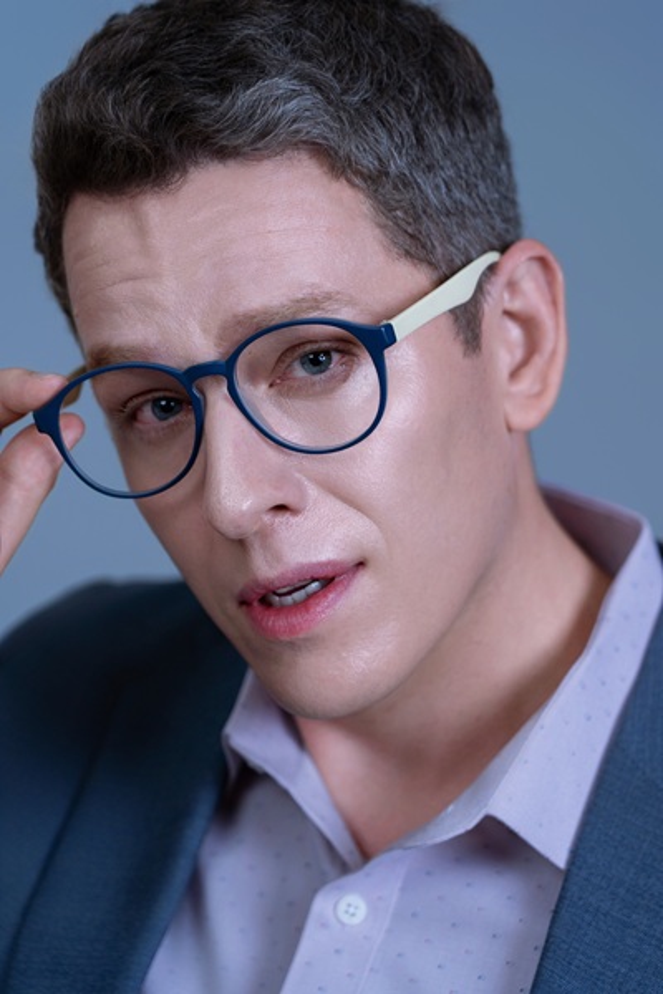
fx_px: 2900
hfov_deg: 13.0
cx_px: 332
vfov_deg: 19.5
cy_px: 497
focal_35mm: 105
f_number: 4
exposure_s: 1/160
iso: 400
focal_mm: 105
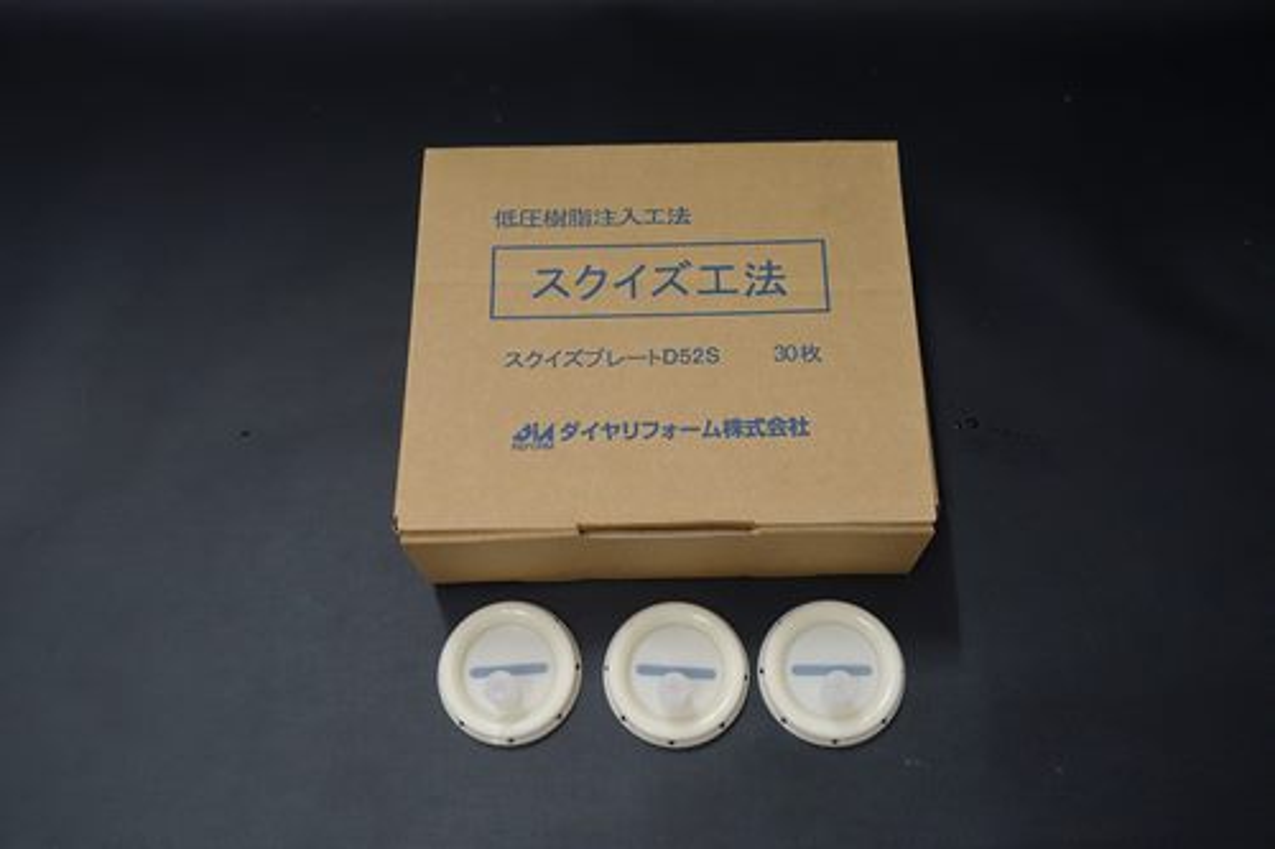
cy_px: 424
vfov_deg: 37.8
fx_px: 1239
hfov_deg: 54.5
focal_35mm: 35
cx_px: 638
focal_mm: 12.99
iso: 800
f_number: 2.8
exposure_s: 1/25
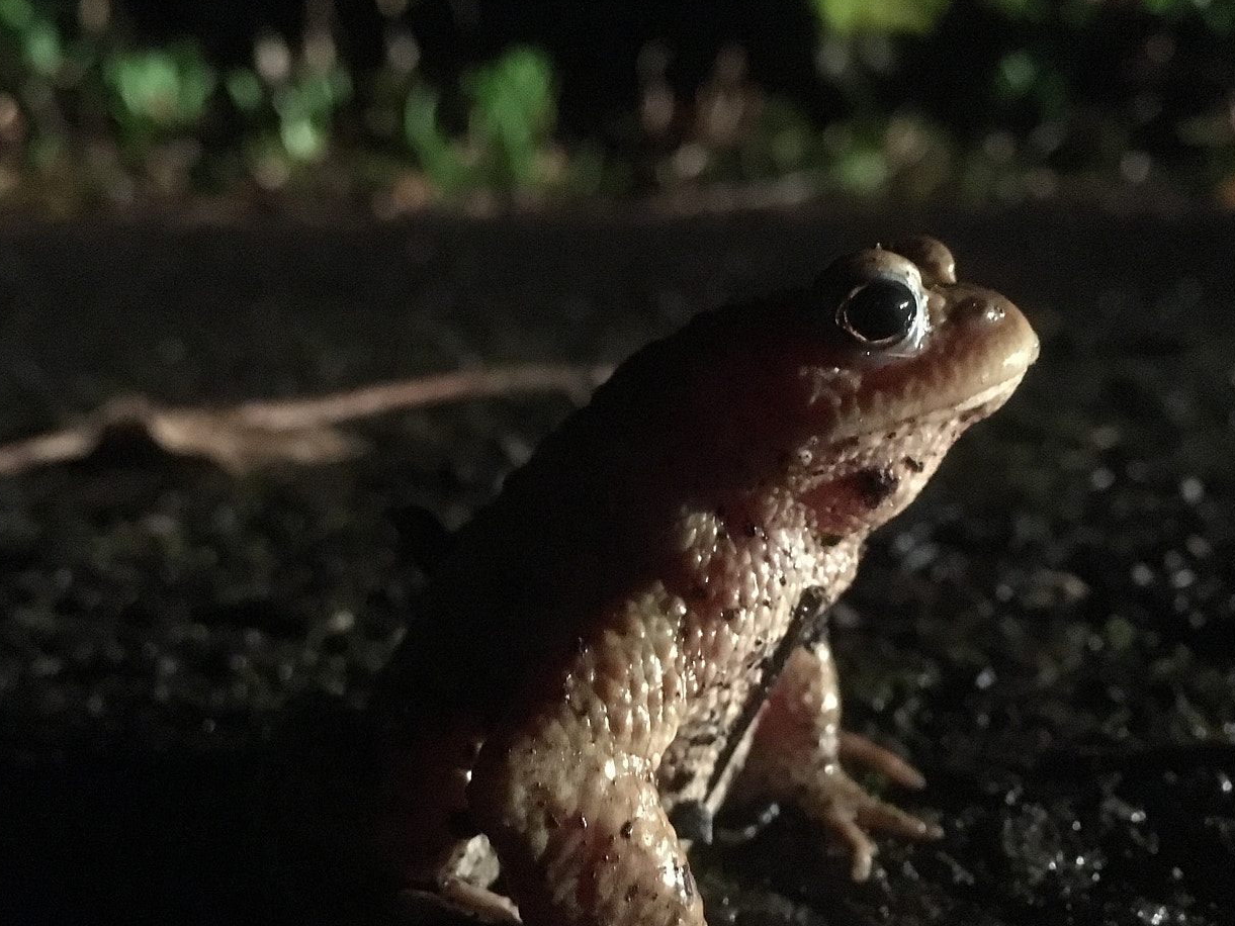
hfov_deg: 48.9
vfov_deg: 37.7
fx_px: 1356
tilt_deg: -13.2
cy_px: 514
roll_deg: +10.1
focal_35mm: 38
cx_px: 552
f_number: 2.2
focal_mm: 4.15
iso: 1600
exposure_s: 1/17
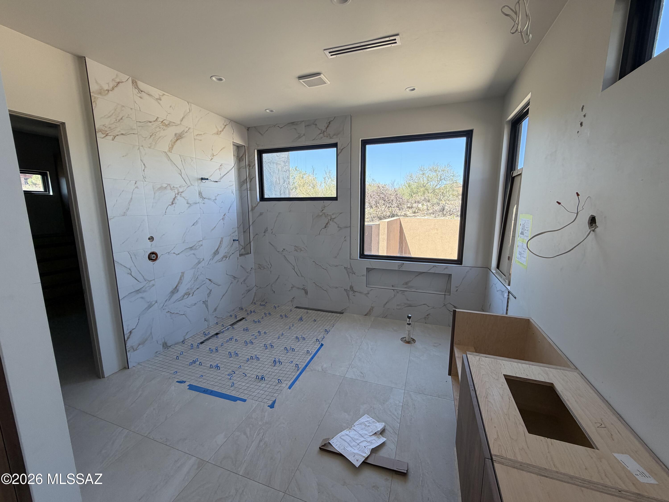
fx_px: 271
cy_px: 251
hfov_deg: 102.1
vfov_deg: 85.7
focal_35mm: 14
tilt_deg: -9.3
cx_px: 334
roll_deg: +1.0
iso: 64
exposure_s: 1/121
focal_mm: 2.22
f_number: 2.2
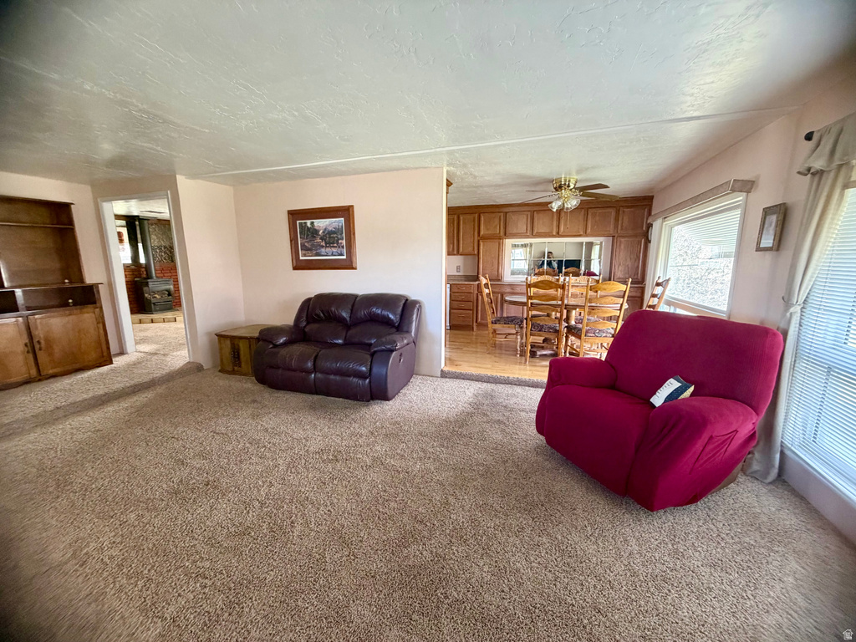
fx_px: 346
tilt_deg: -10.5
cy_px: 321
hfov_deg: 102.1
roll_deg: +0.9
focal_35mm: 14
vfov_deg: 85.7
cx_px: 428
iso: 320
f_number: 2.2
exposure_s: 1/61
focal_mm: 2.22
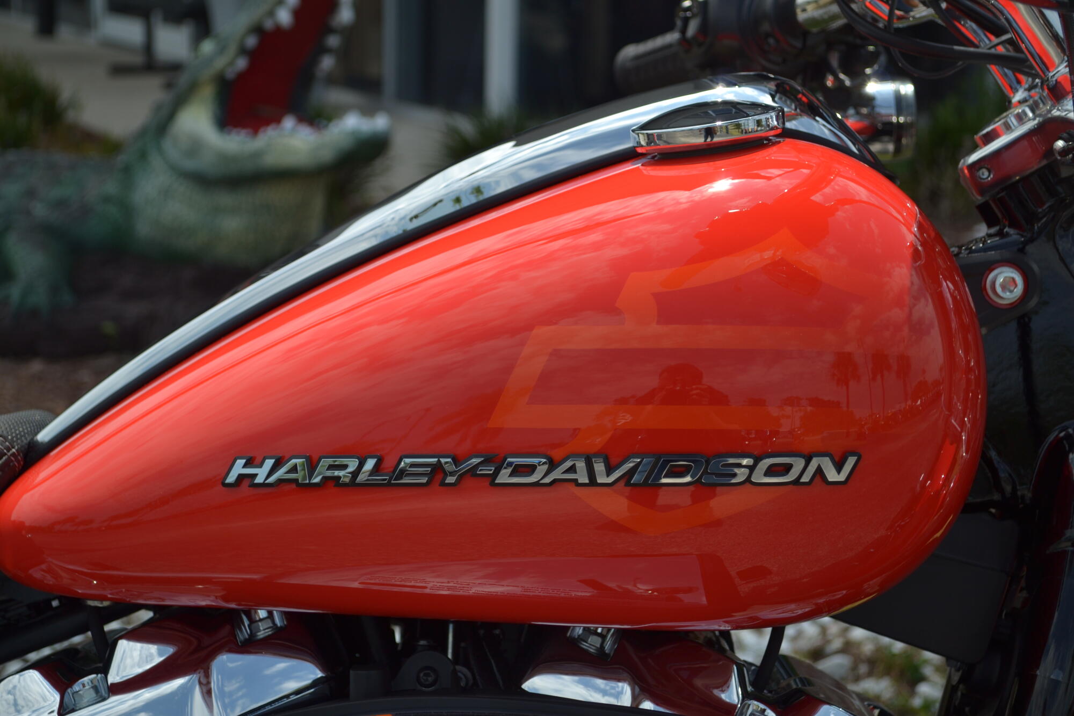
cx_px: 537
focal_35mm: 63
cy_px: 358
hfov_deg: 31.9
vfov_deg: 21.6
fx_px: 1879
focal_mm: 42
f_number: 5.3
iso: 100
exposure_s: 1/500
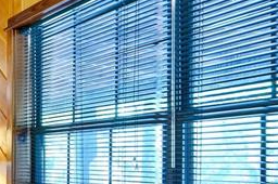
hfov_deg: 20.8
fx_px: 432
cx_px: -247
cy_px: 161
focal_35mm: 56
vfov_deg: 23.6
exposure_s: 1.3
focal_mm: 14
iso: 100
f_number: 9
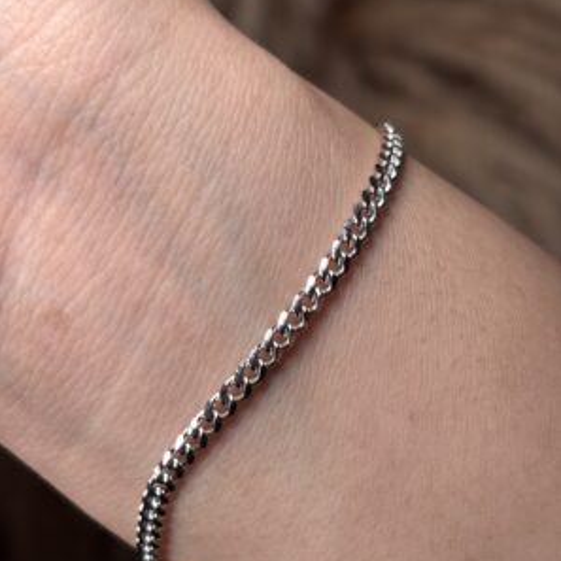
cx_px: 280
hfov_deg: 27.7
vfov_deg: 27.7
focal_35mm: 62
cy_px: 325
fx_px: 1137
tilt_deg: -49.2
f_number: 1.6
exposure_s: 1/213
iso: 32
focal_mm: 5.96
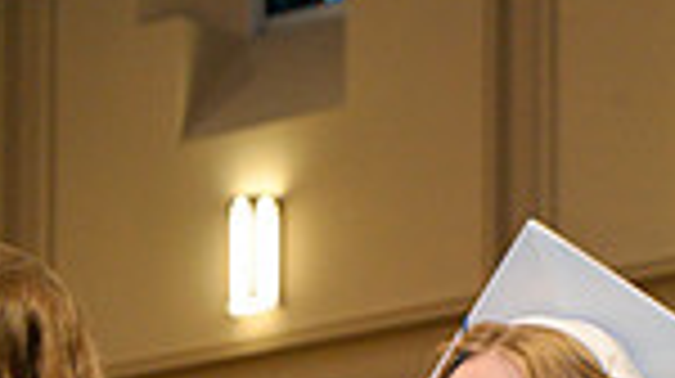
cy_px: 986
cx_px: 428
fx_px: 4774
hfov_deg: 8.1
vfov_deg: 4.4
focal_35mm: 267
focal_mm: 85
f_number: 6.3
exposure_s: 1/80
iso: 2500
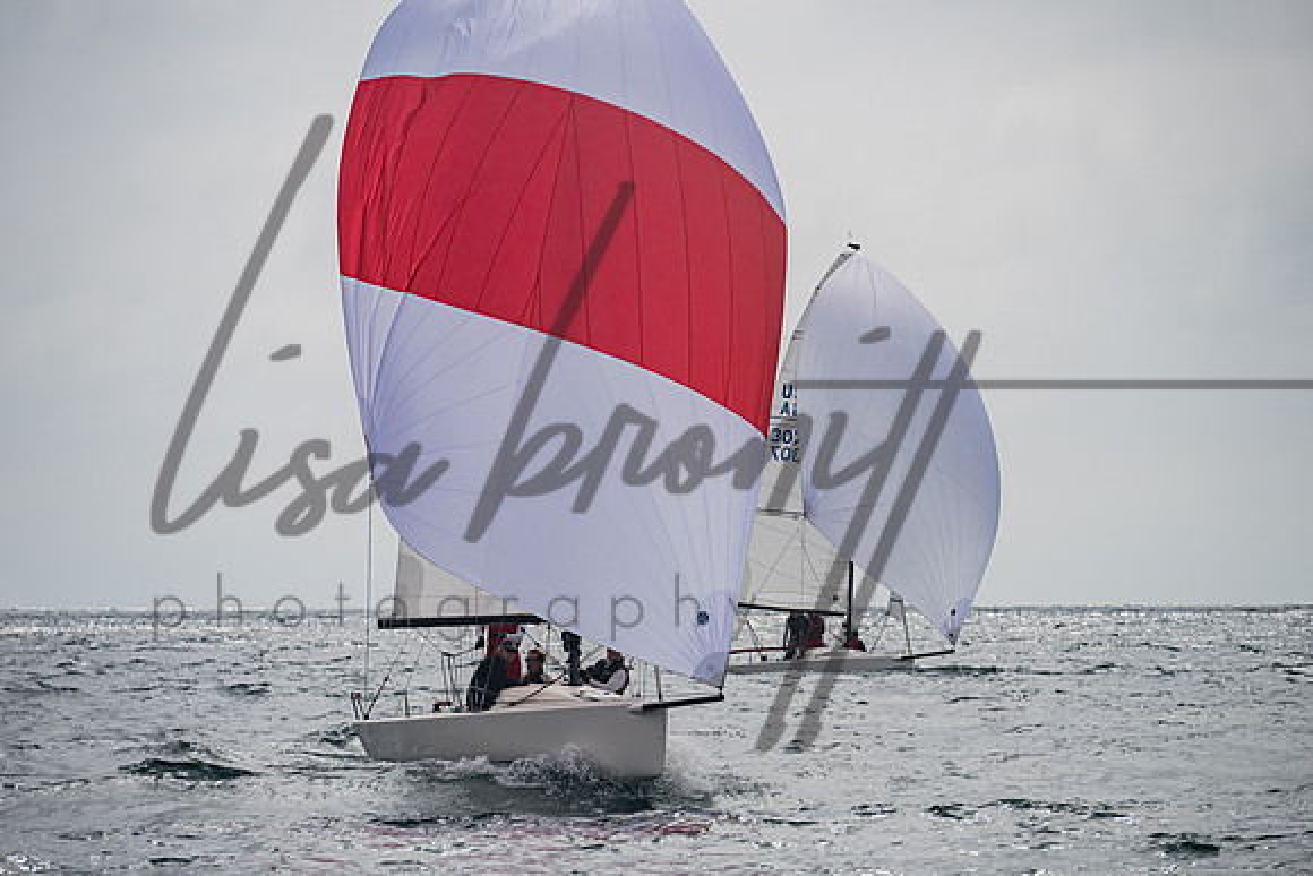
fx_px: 8727
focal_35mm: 239
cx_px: 665
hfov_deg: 8.6
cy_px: 485
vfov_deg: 5.7
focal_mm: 200
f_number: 6.3
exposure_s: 1/1600
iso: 250
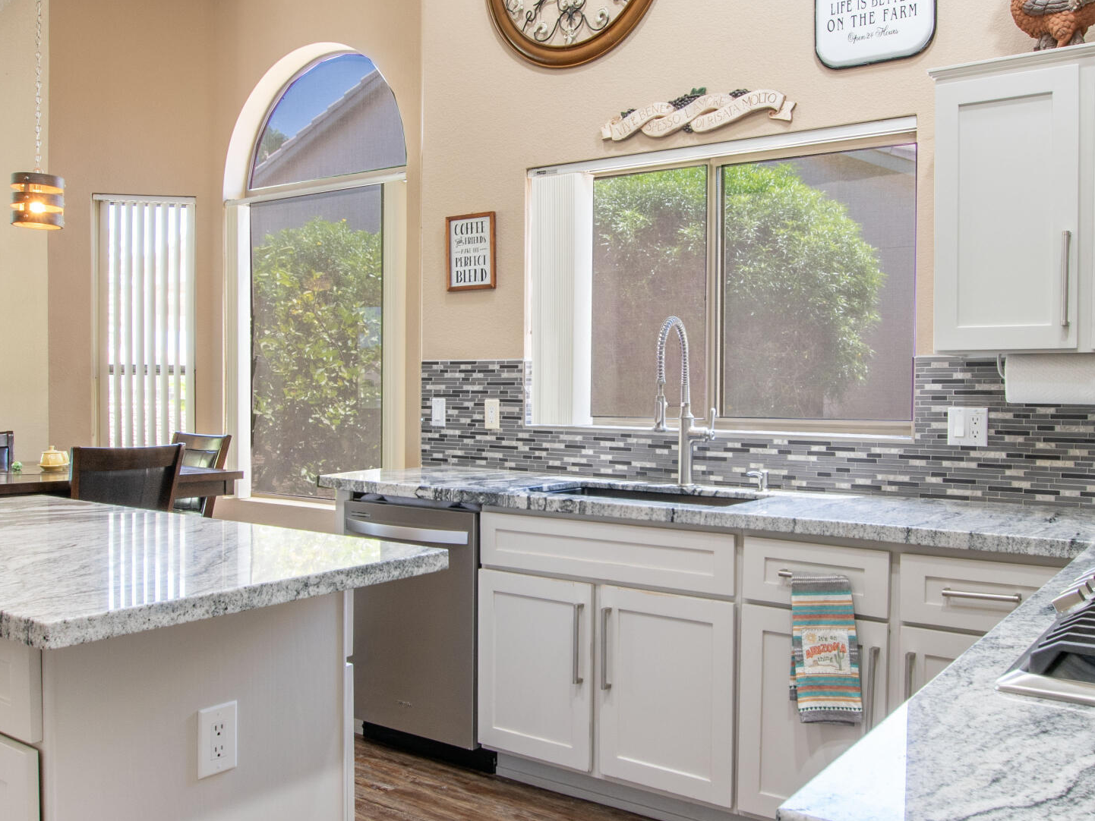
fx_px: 949
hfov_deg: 59.9
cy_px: 410
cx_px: 584
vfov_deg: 46.8
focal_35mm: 30
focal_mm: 10
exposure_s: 1
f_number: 11
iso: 100
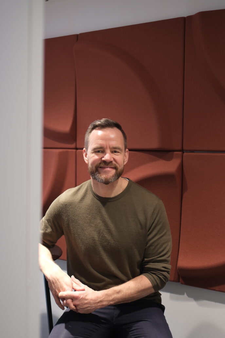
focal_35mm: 35
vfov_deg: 54.4
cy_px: 169
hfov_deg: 37.9
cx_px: 112
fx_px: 328
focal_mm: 23
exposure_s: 1/34
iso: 125
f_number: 1.4
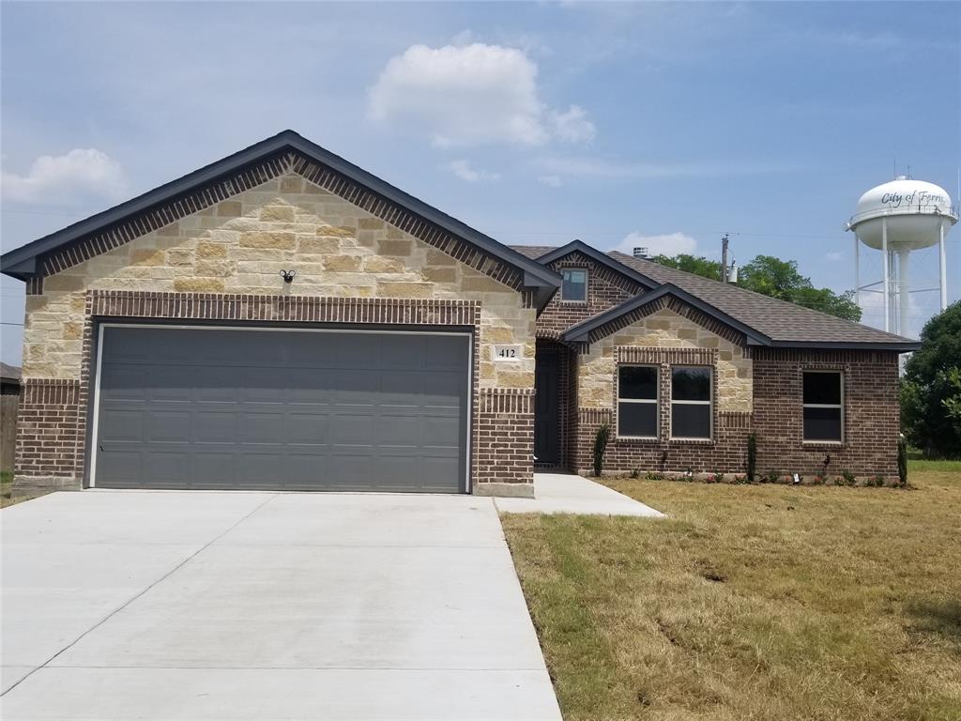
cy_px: 360
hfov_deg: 67.3
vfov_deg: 53.1
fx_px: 722
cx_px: 480
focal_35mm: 26
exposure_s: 1/4425
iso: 50
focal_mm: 4.3
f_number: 1.7
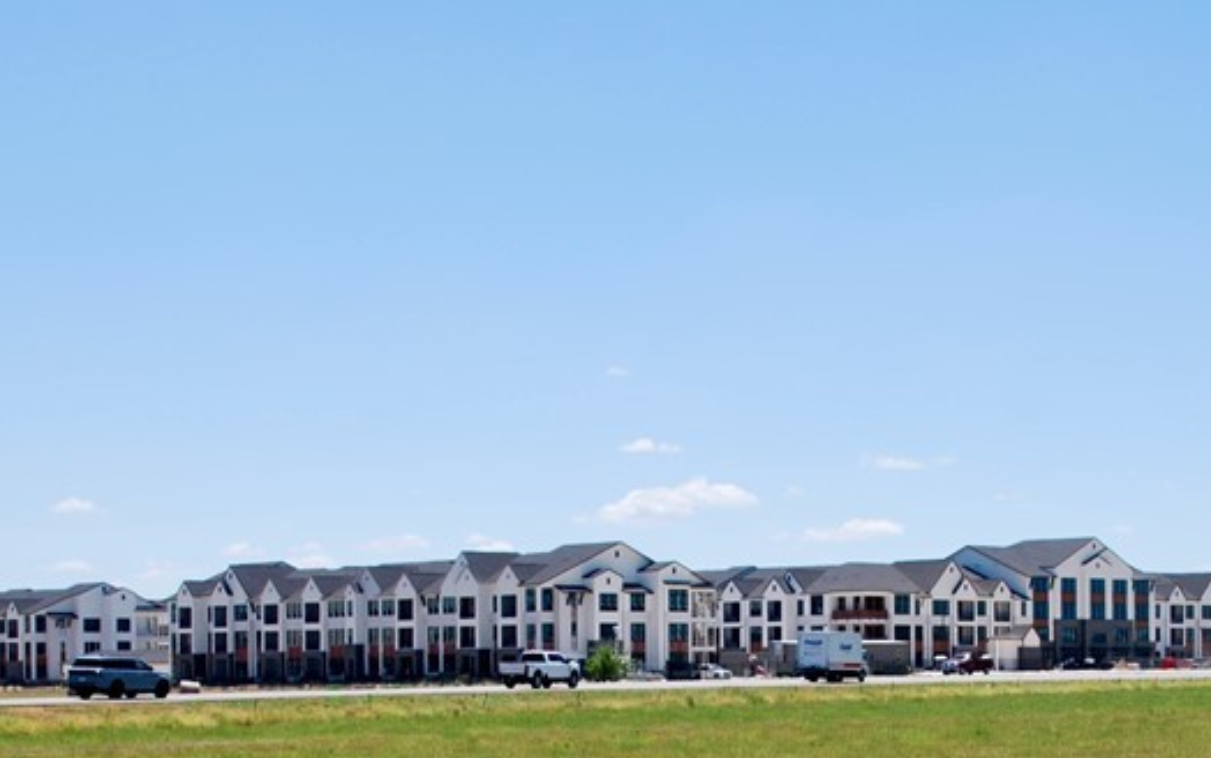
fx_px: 2610
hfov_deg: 26.0
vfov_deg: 16.3
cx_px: 808
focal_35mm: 79
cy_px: 670
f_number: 8
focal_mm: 25
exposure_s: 1/250
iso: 100
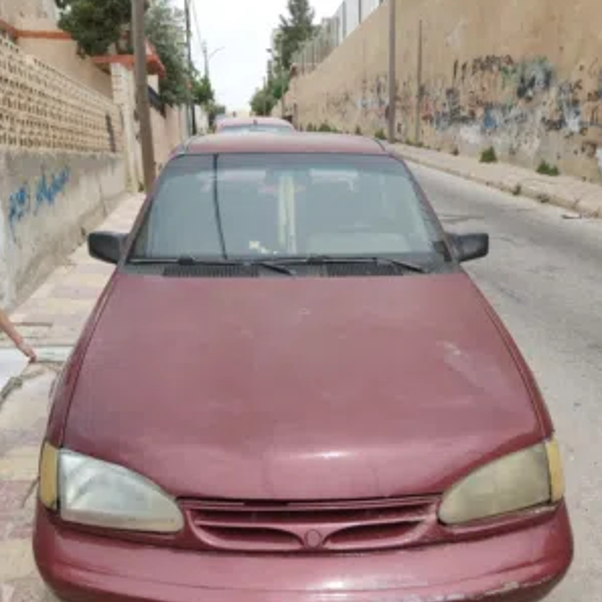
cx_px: 302
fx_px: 610
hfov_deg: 52.5
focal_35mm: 31
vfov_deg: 51.8
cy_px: 387
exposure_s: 1/1374
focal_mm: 3.92
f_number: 1.7
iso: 64
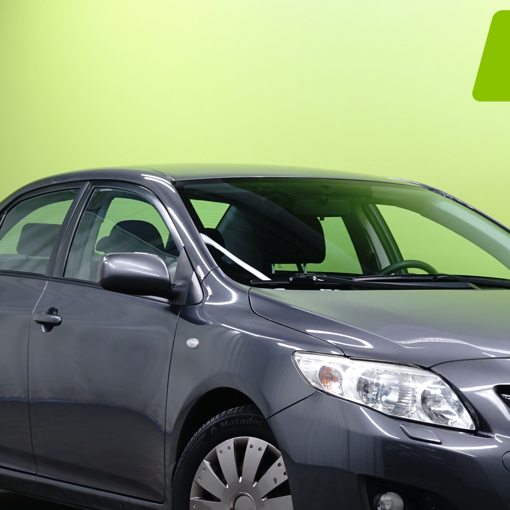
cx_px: 340
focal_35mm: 124
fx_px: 2067
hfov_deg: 14.0
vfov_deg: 14.0
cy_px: 330
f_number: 8
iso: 500
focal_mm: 70
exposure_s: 1/6
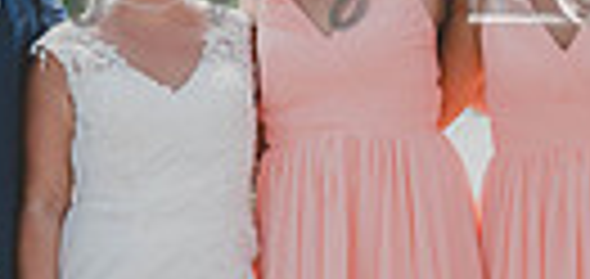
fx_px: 1901
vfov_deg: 8.4
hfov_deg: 17.4
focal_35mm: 126
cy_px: 251
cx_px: 53
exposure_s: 1/400
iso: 100
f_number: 7.1
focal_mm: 24
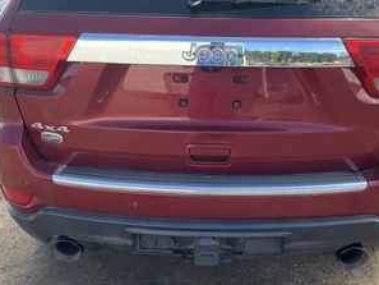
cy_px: 120
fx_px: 427
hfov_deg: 47.7
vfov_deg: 36.8
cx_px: 221
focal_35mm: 39
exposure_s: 1/184
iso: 20
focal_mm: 3
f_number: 1.8
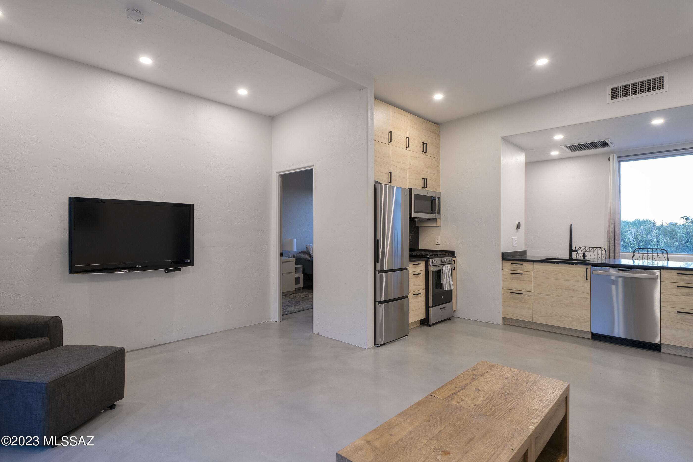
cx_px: 346
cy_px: 231
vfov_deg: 67.4
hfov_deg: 90.0
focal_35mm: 18
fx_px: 346
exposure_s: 1/2.5
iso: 200
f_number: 9
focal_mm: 18
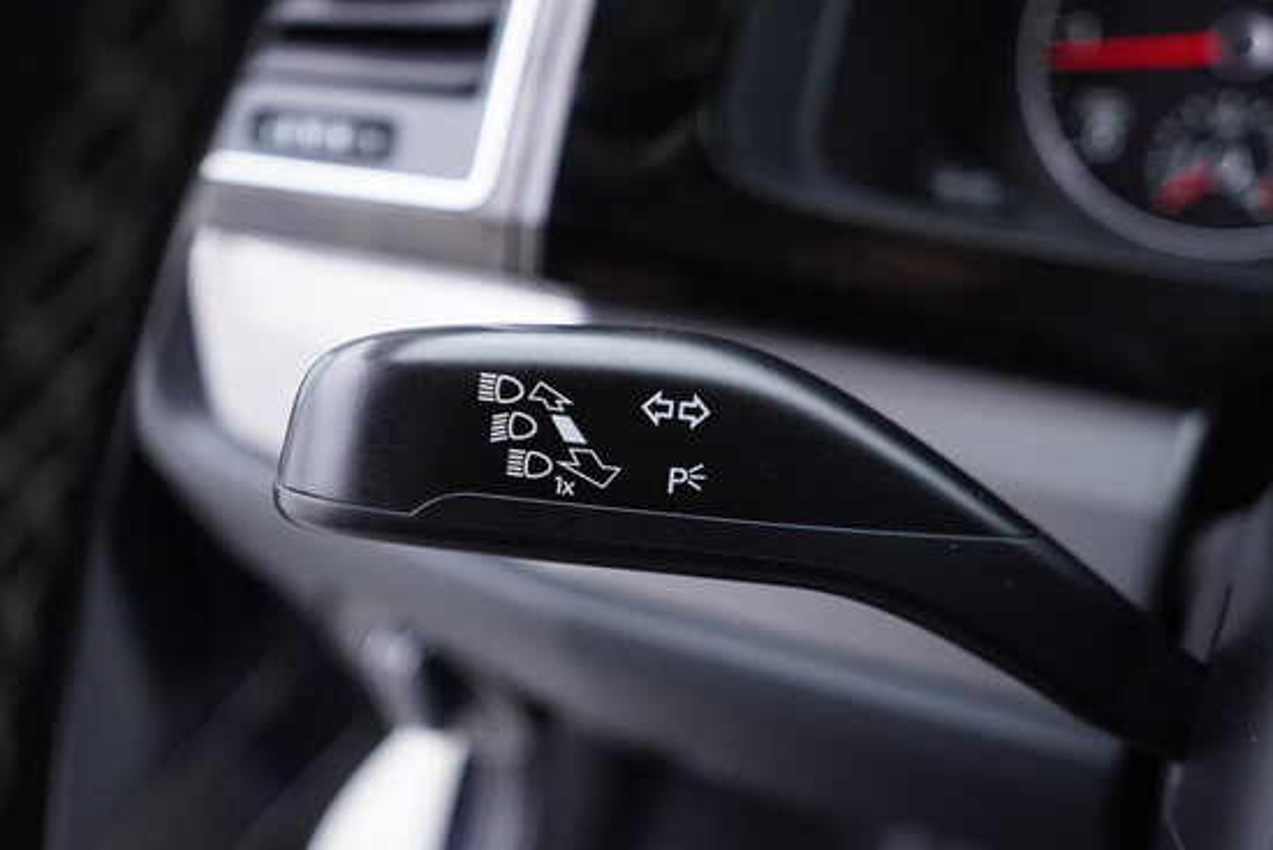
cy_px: 425
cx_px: 636
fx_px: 1273
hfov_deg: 53.1
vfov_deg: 36.9
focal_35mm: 36
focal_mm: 24
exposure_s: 1/40
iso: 250
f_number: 2.8
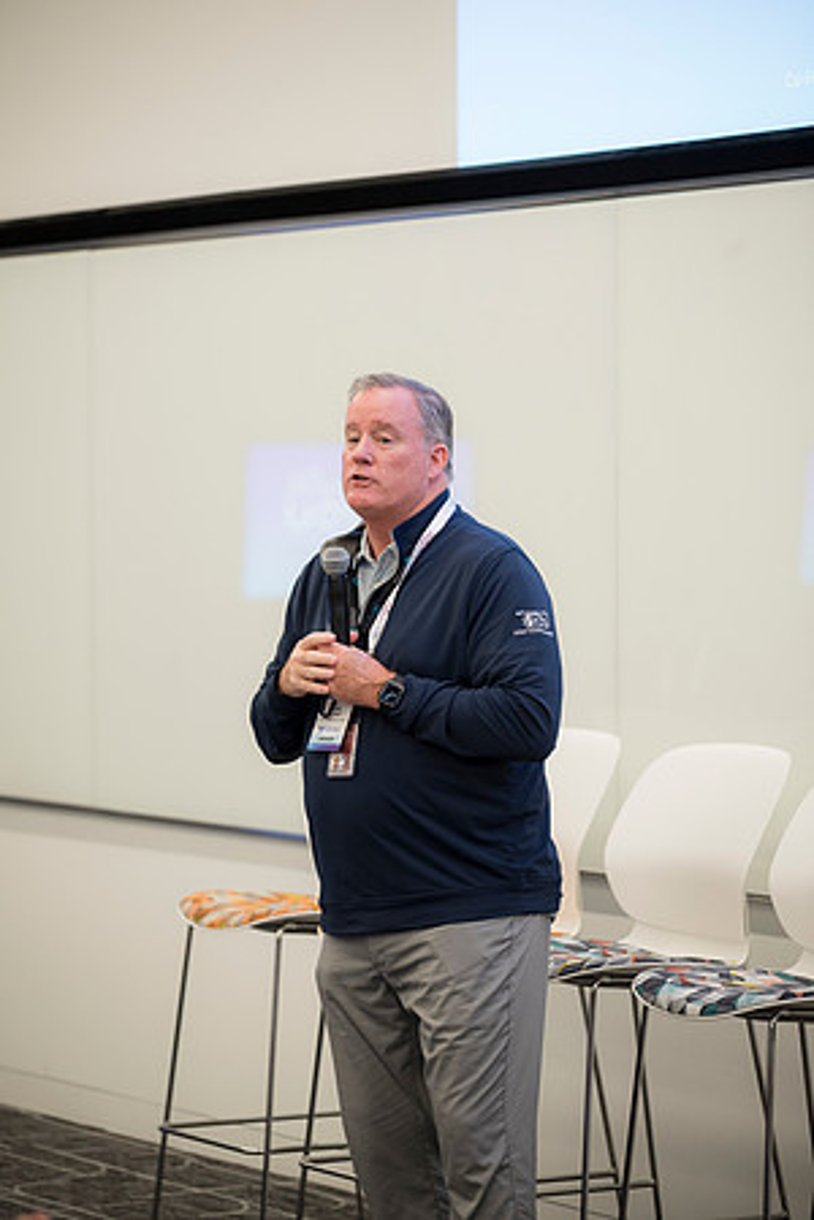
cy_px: 610
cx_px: 407
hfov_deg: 10.2
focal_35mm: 135
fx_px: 4578
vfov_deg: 15.2
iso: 1000
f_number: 2.8
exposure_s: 1/125
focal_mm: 135
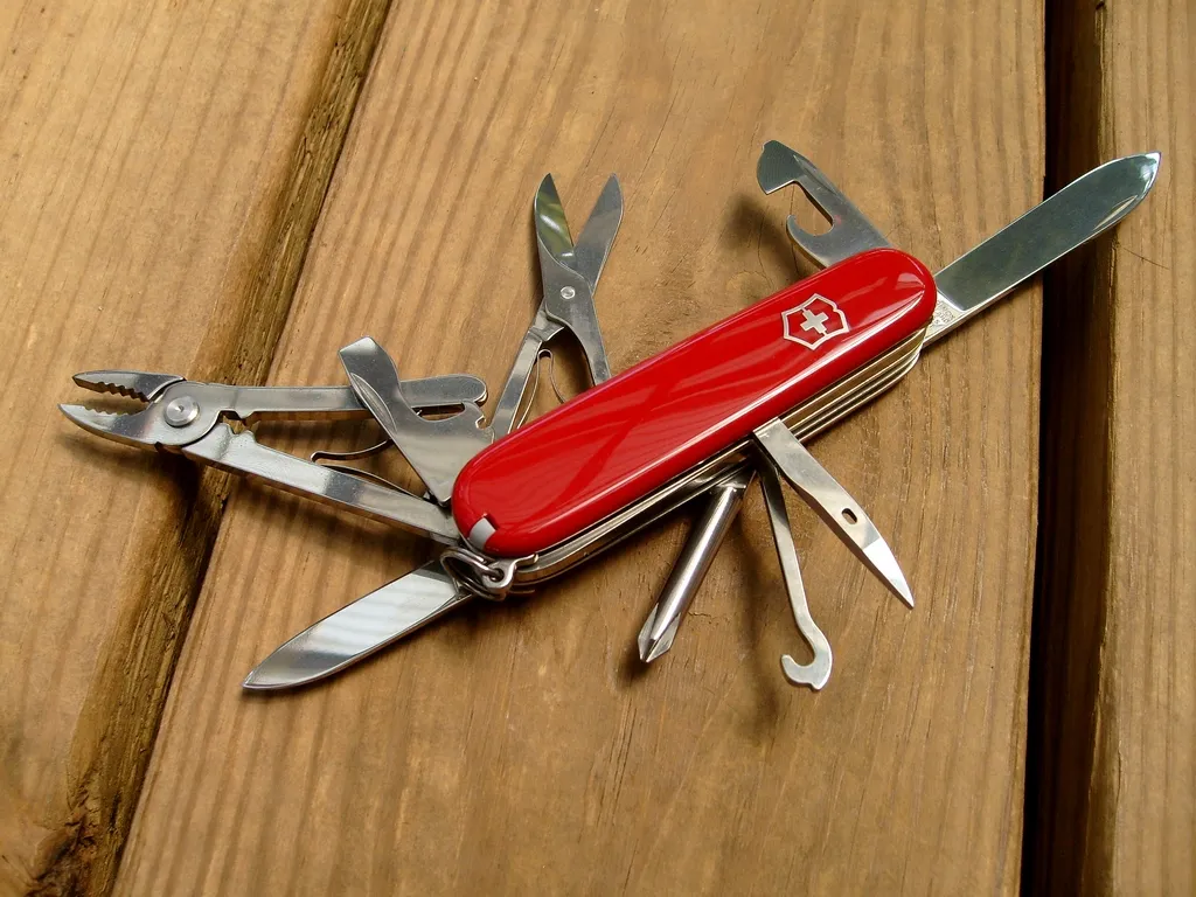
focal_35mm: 35
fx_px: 1209
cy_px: 448
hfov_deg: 52.6
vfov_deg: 40.7
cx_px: 598
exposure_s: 1/250
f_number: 2.8
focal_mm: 5.8
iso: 80
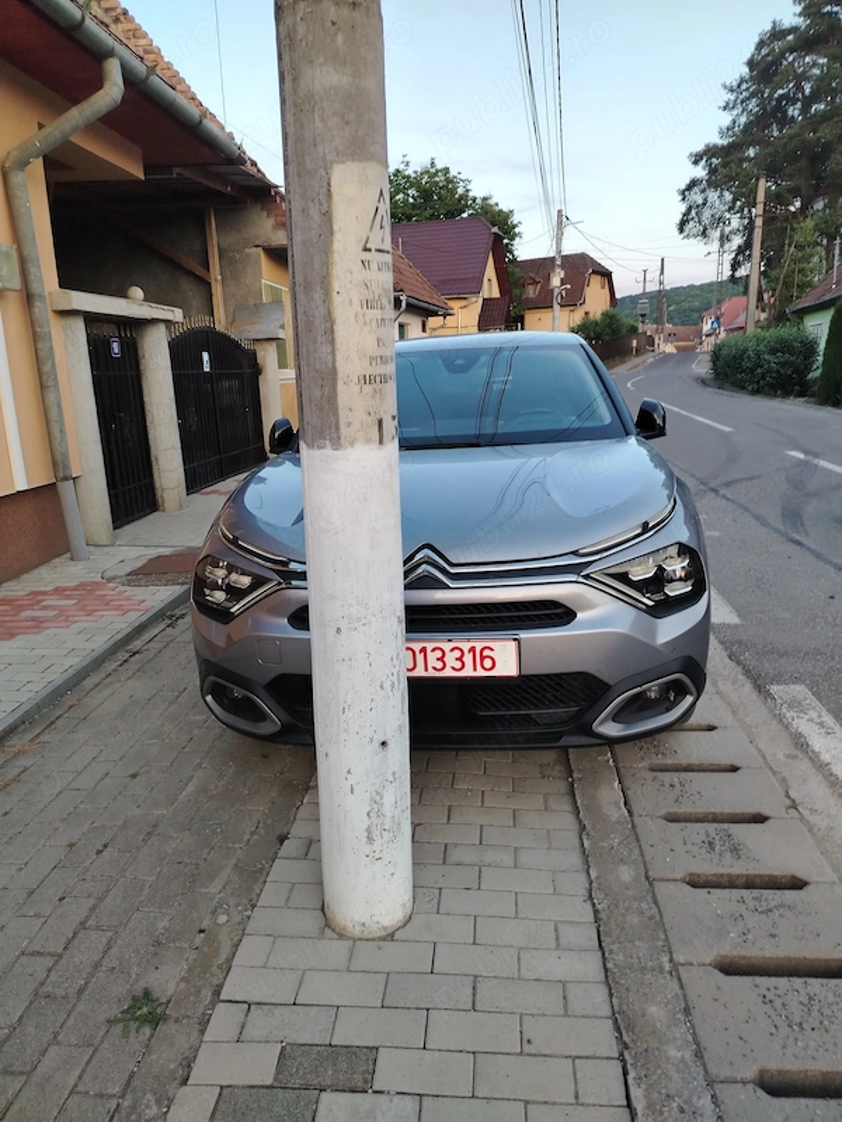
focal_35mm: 24
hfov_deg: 56.8
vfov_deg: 71.6
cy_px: 561
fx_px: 778
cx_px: 421
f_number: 1.75
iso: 213
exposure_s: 1/50
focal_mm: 5.25
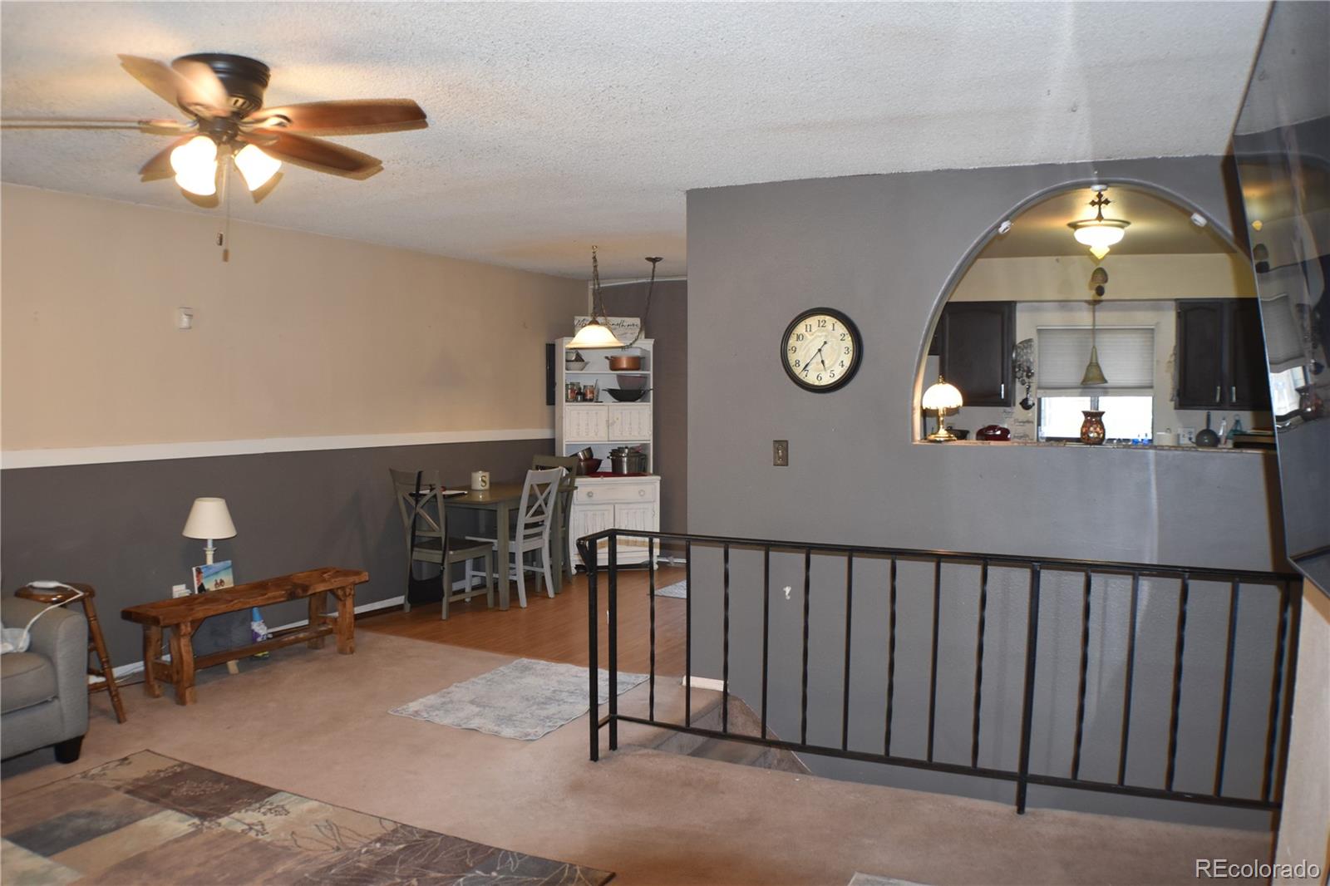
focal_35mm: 36
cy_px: 443
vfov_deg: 36.9
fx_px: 1330
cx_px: 665
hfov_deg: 53.1
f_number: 4.5
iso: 800
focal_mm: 24
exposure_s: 1/80
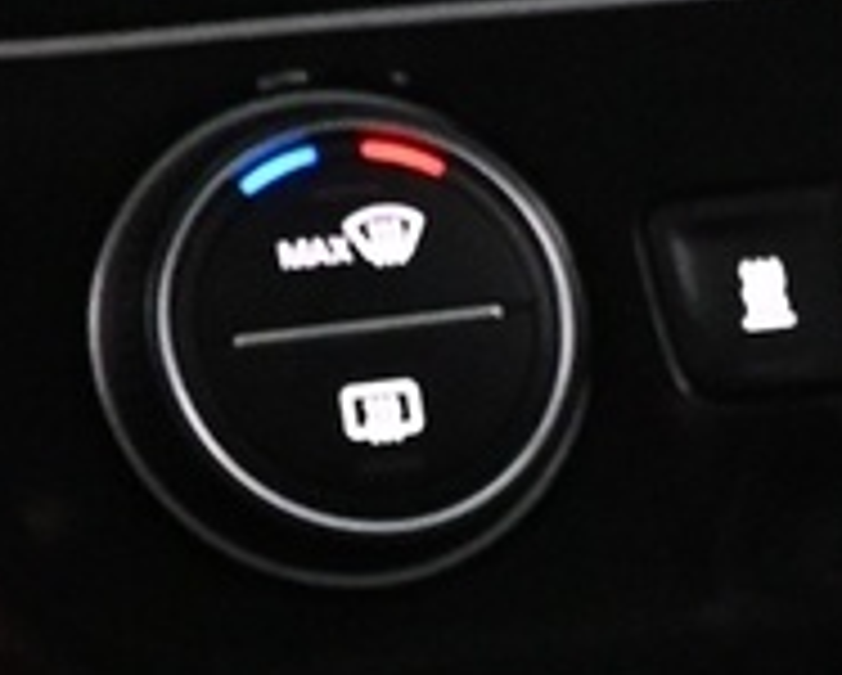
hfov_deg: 9.4
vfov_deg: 7.7
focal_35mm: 195
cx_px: 1526
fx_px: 4864
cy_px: 1148
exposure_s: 1/40
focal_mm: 16
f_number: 3.5
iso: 4000
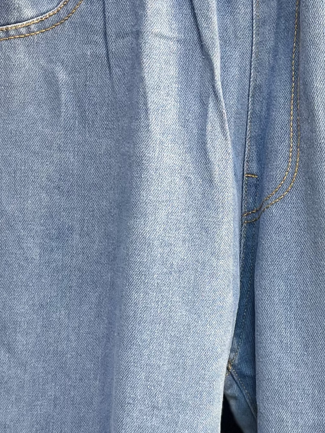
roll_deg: +1.9
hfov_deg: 18.8
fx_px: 976
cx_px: 243
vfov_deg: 25.0
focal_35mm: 78
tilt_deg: -9.8
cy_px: 263
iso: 64
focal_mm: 4.2
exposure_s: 1/100
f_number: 1.6
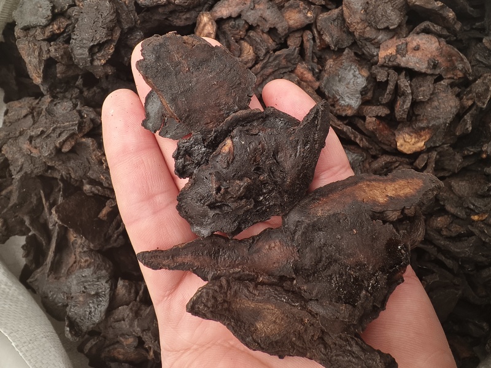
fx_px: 355
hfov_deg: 69.4
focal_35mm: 25
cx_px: 246
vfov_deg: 54.9
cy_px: 184
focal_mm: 2.32
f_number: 2
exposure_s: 1/50
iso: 509
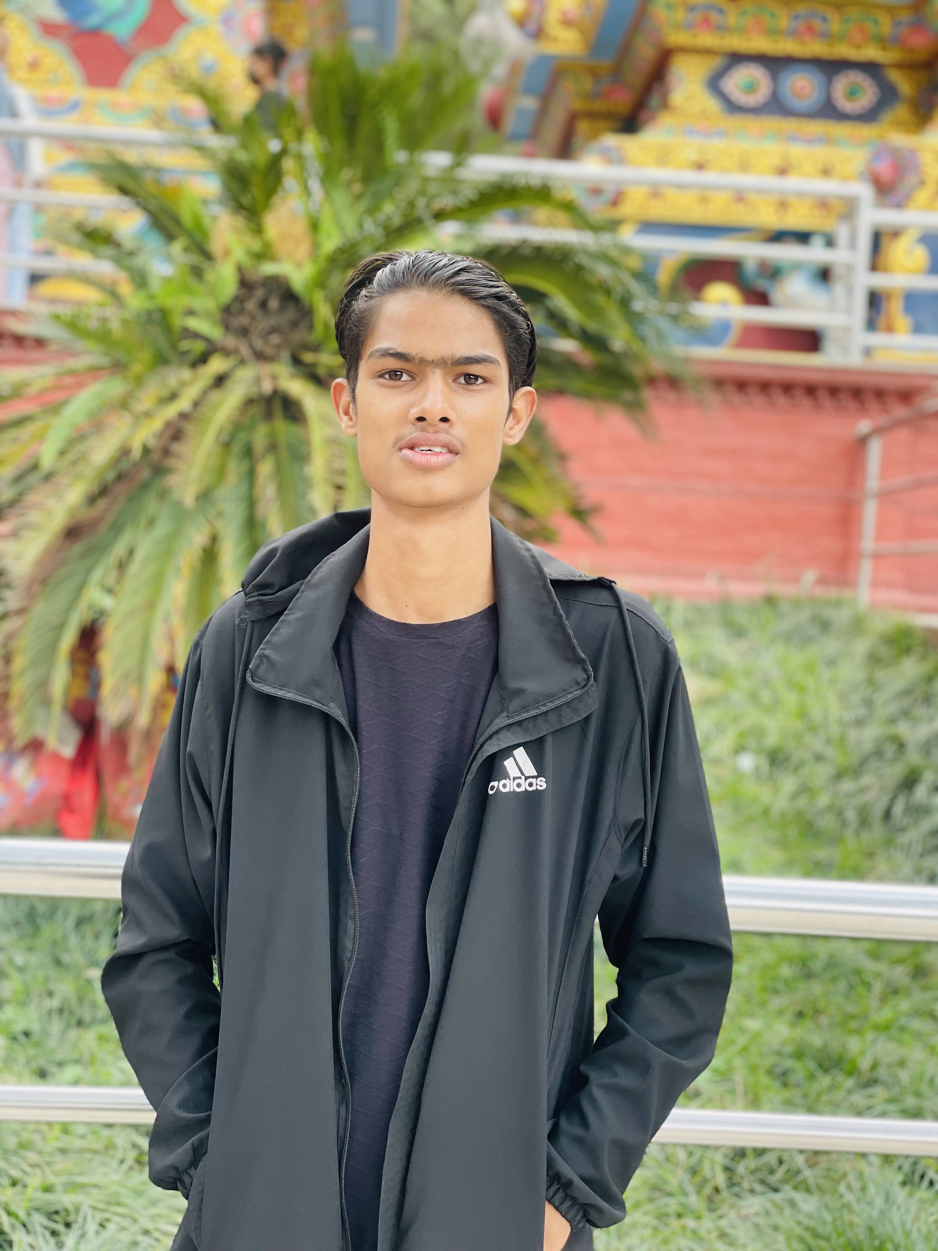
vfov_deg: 36.8
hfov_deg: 28.0
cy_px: 626
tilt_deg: -0.1
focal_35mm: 52
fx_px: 1879
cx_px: 469
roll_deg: -2.6
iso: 25
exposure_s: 1/122
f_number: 2
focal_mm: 6
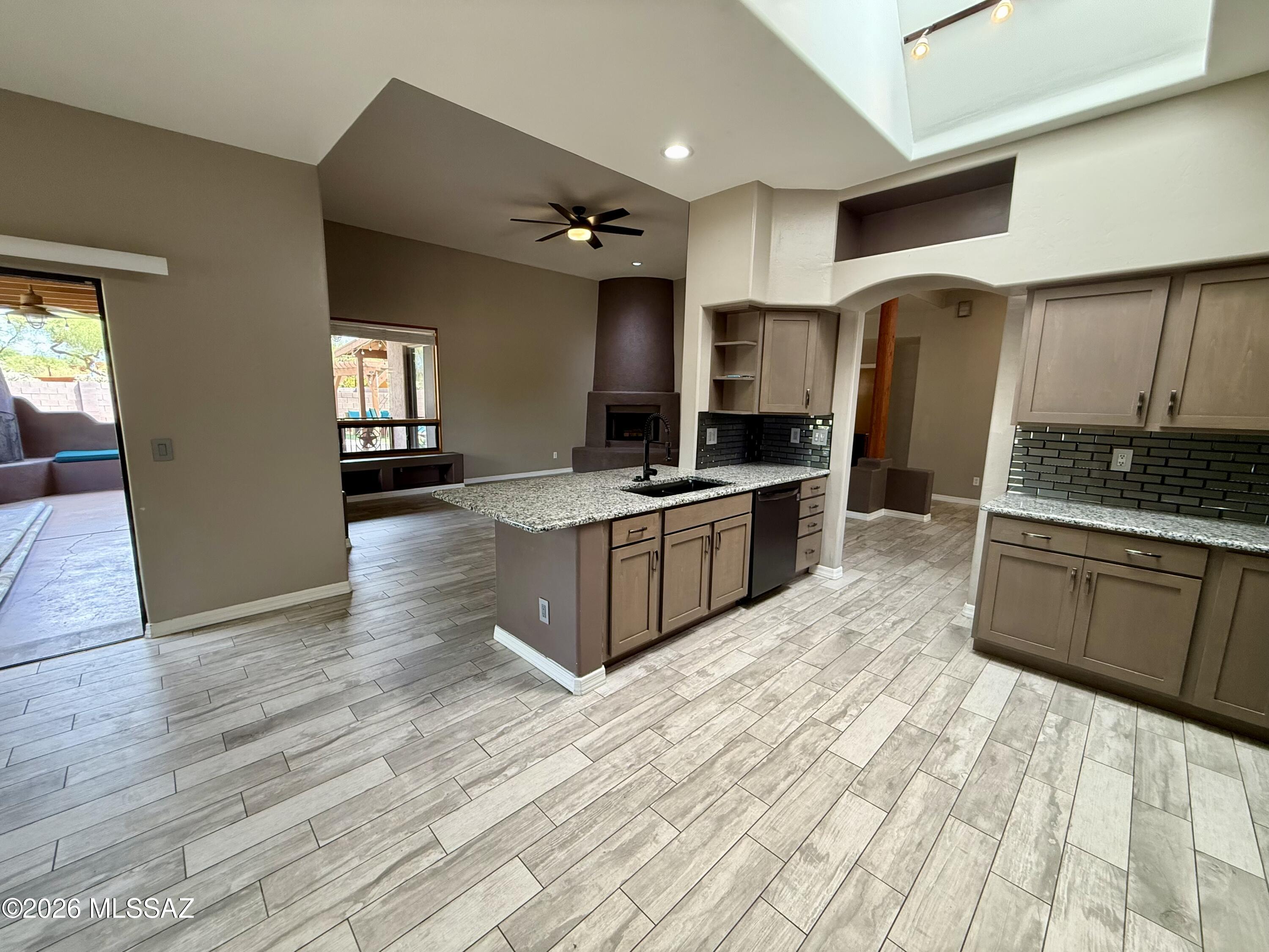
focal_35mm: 14
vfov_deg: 85.7
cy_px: 476
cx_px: 634
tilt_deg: -8.7
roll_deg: -1.2
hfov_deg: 102.1
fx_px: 513
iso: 200
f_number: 2.2
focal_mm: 2.22
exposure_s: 1/120
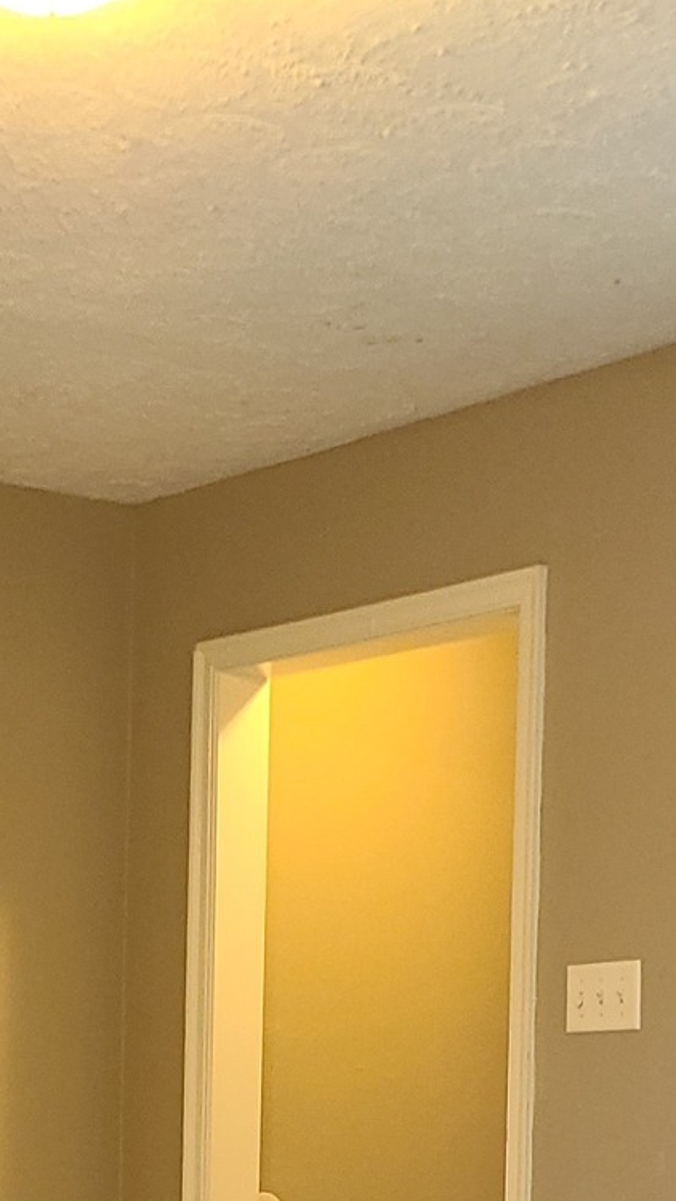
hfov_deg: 13.7
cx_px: 11
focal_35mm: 87
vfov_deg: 23.1
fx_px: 2772
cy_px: 1292
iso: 125
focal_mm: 5.4
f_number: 1.8
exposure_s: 1/24
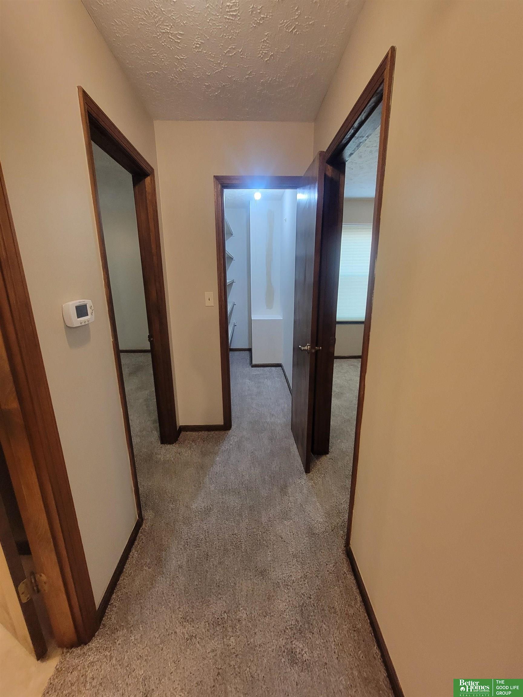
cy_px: 348
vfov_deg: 106.2
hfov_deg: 89.9
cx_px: 262
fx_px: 262
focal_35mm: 13
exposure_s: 1/30
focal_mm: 2.2
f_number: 2.2
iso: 320
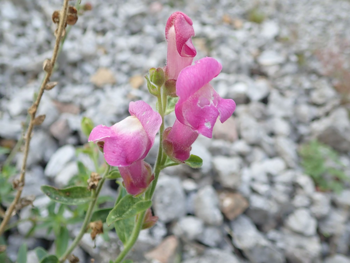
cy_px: 132
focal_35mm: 30
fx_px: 303
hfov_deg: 60.0
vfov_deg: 46.8
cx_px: 175
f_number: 2.3
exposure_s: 1/125
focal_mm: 5.5
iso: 125
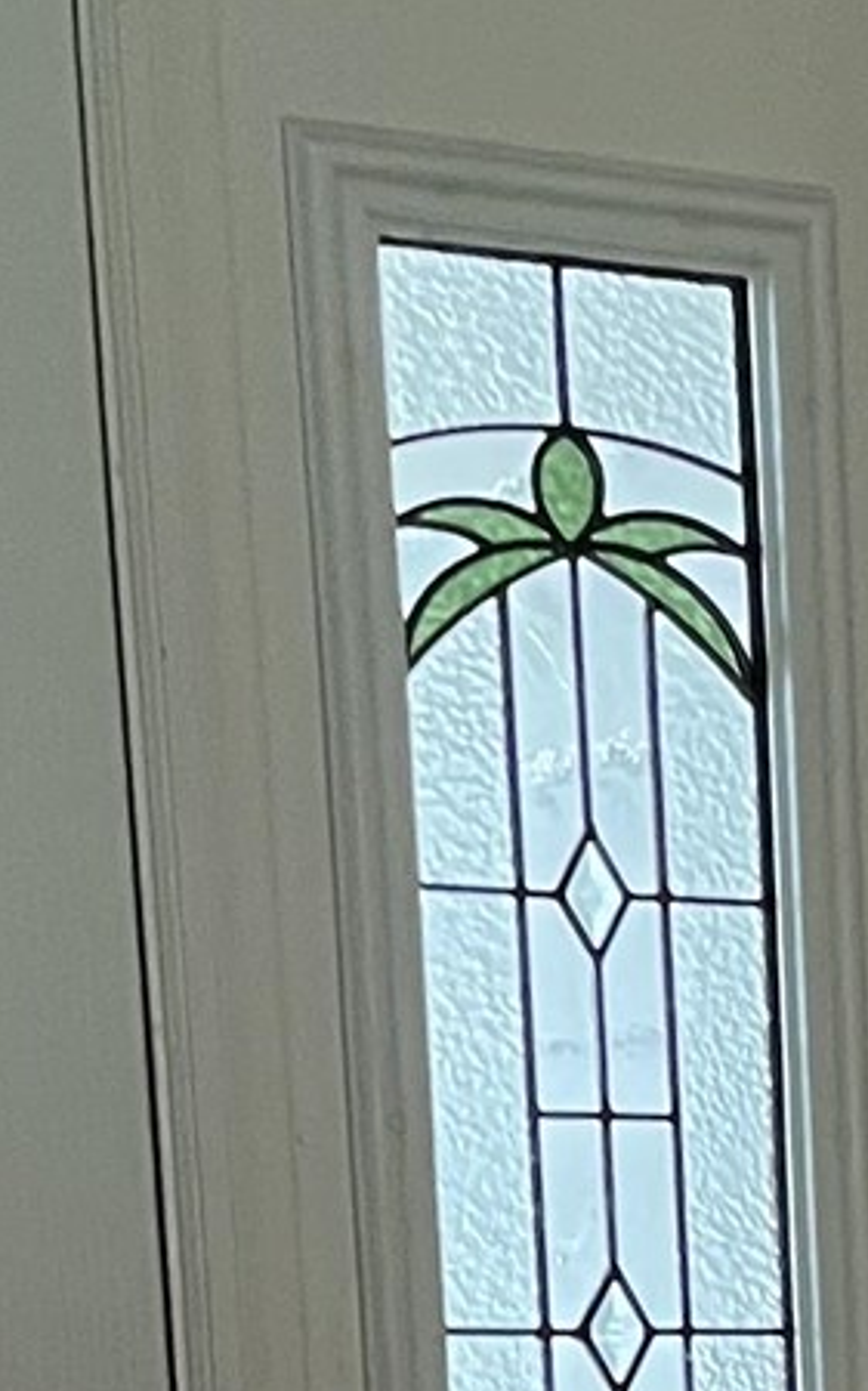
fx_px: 5340
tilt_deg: -9.9
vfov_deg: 13.5
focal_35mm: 141
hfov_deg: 8.3
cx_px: 2261
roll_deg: +1.4
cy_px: 2420
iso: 320
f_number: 1.6
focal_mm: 5.1
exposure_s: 1/60
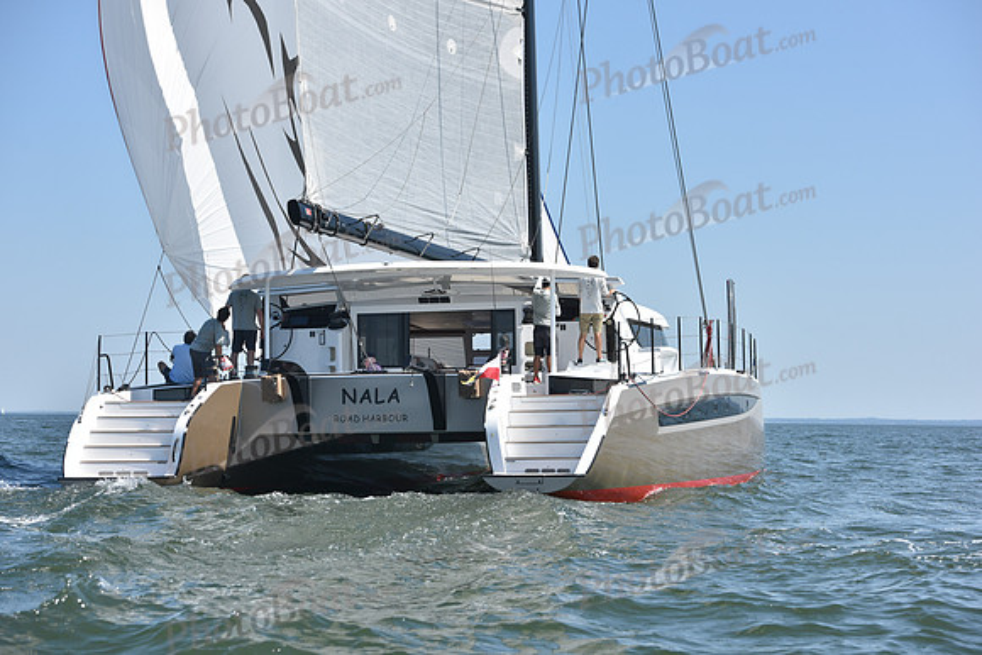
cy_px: 328
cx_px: 491
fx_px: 1910
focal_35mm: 70
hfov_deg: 28.8
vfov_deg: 19.5
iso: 250
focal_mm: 70
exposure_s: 1/1250
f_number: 6.3
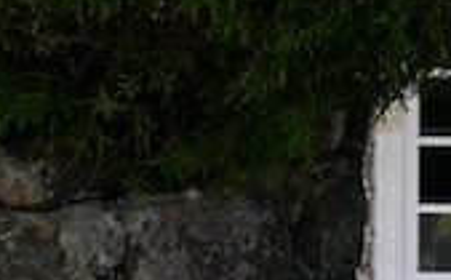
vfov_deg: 3.7
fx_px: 4270
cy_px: -476
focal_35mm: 348
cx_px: 1356
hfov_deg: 5.7
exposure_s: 1/320
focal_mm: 30
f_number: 6.3
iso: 100
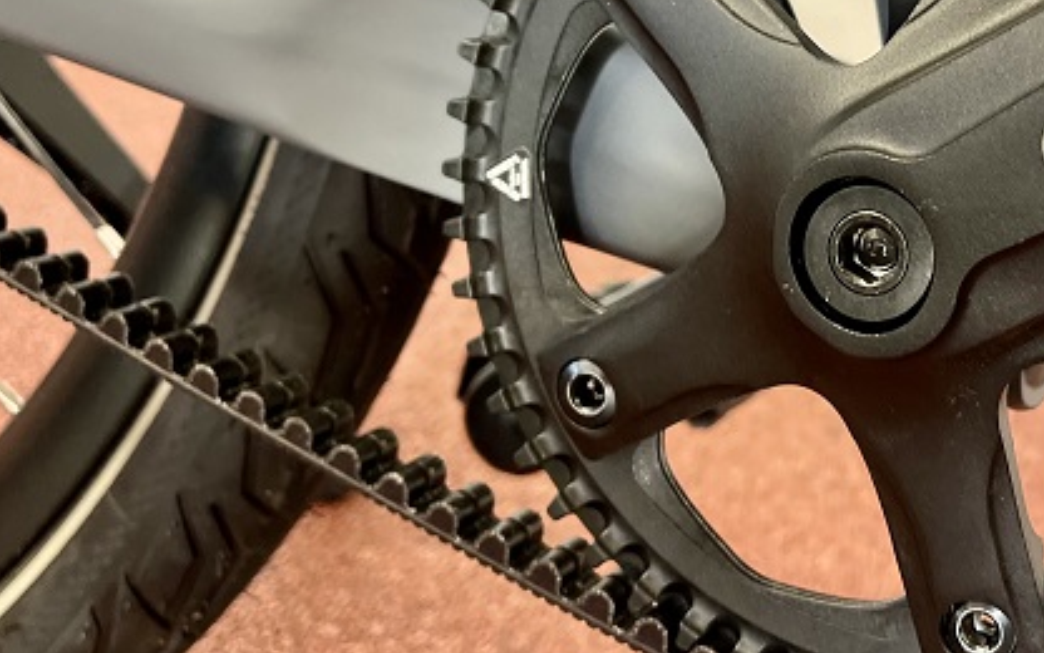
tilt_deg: -19.4
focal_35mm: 53
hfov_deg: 36.5
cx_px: 878
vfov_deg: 24.0
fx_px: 1508
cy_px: 123
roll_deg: -3.9
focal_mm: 5.1
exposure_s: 1/50
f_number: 1.6
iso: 320
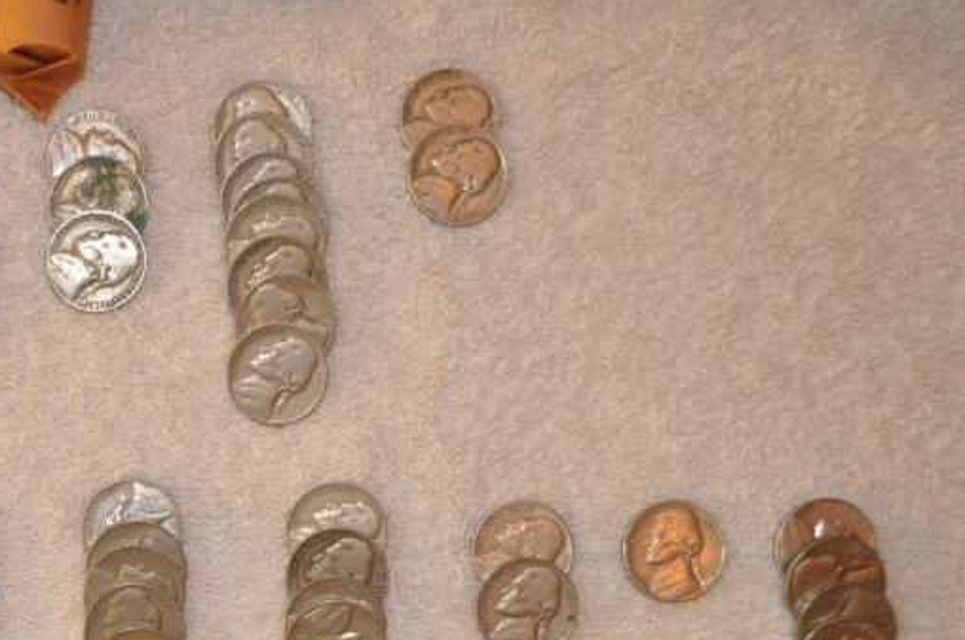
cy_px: 623
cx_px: 106
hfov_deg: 29.8
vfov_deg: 20.3
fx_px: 1740
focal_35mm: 65
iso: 800
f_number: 3.8
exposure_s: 1/60
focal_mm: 22
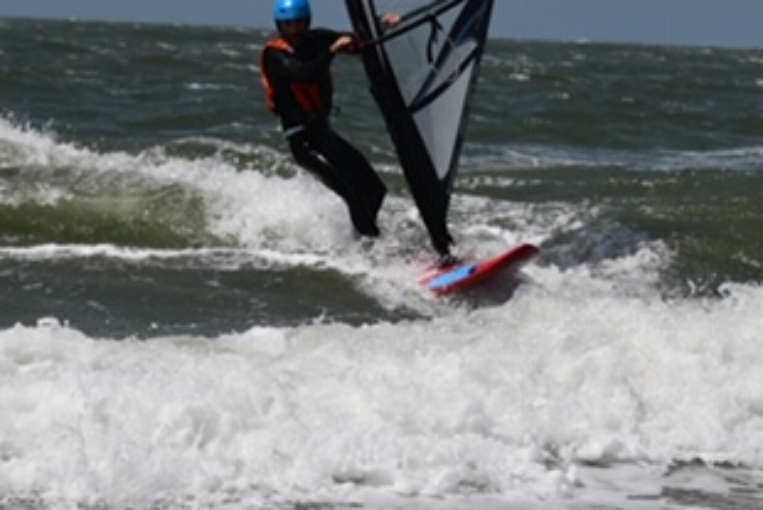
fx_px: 8184
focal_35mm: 386
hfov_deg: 5.3
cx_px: 559
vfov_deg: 3.6
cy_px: 76
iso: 200
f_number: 8
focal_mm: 125
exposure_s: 1/2000
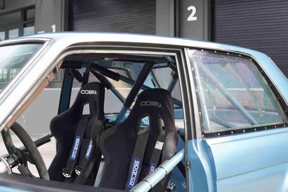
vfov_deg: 29.9
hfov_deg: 43.6
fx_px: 360
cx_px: 144
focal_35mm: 45
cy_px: 96
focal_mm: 30
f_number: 4
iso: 200
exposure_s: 1/60
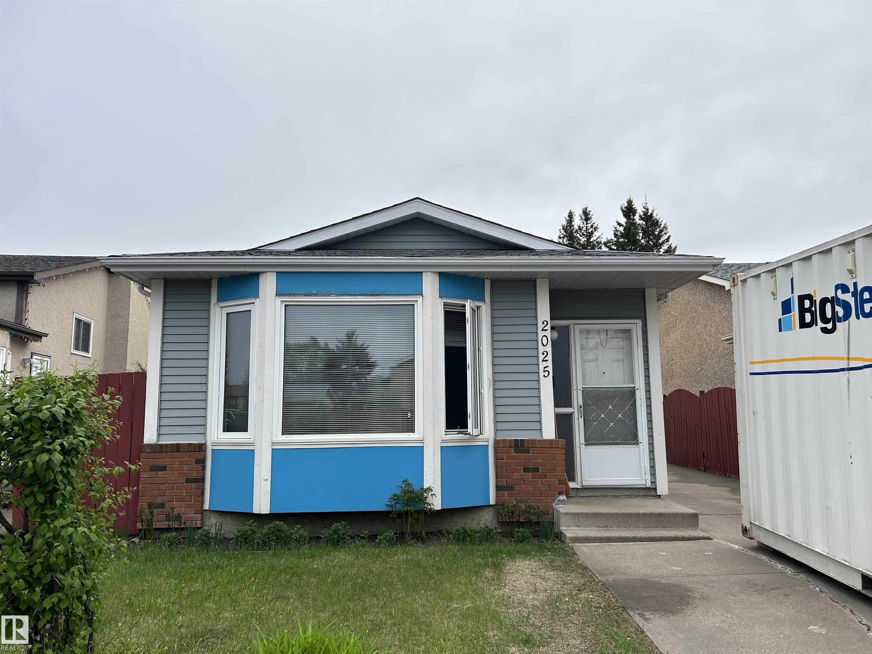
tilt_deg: +7.9
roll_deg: -0.6
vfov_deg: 53.1
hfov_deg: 67.3
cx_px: 436
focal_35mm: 26
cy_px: 327
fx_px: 655
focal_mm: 5.7
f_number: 1.5
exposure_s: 1/1224
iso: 50
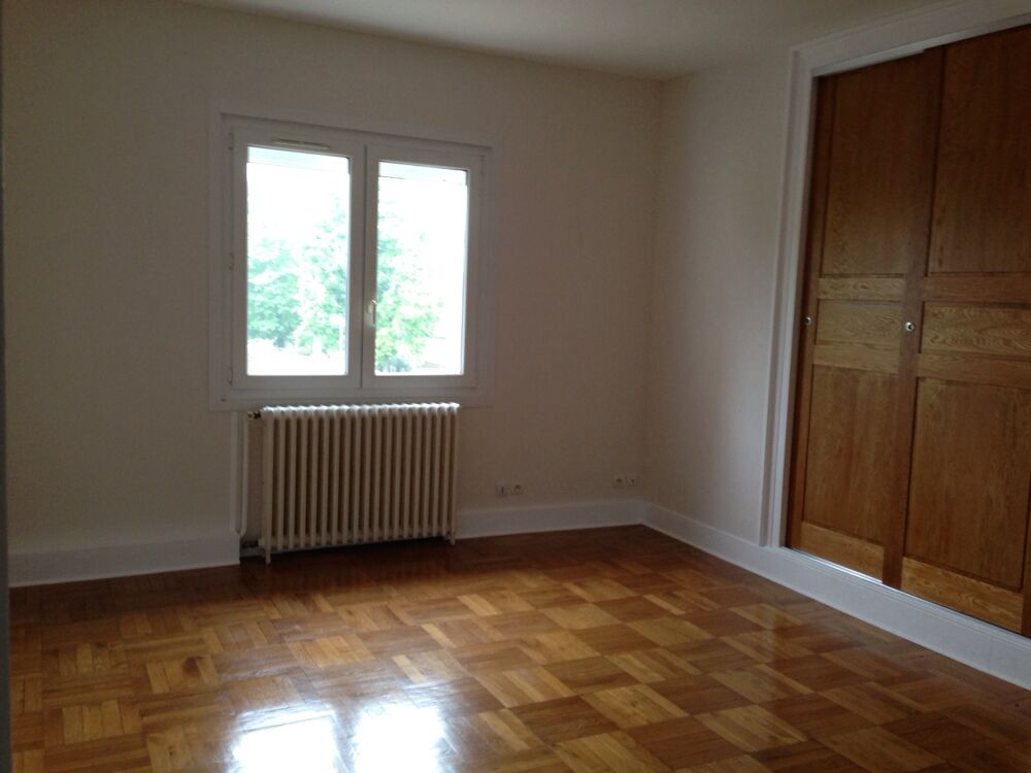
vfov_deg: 42.9
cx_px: 516
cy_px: 386
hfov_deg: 55.4
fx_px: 983
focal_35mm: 33
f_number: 2.4
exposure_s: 1/20
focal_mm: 4.13
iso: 125
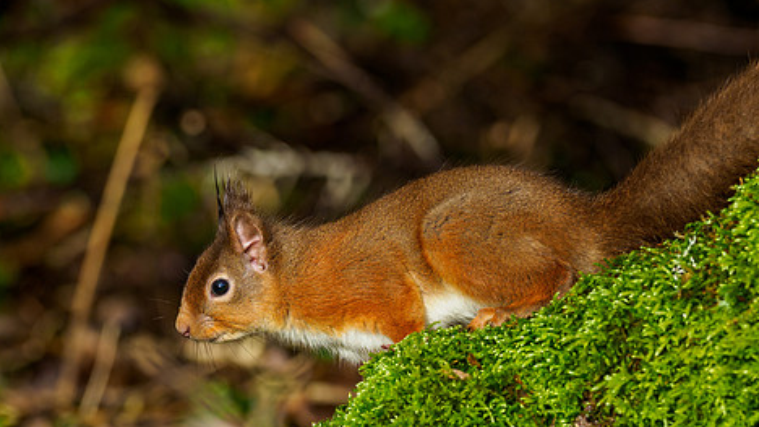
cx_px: 425
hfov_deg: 2.7
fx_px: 16338
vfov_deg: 1.5
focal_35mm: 812
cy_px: 235
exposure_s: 1/640
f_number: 4.5
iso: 200
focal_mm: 300
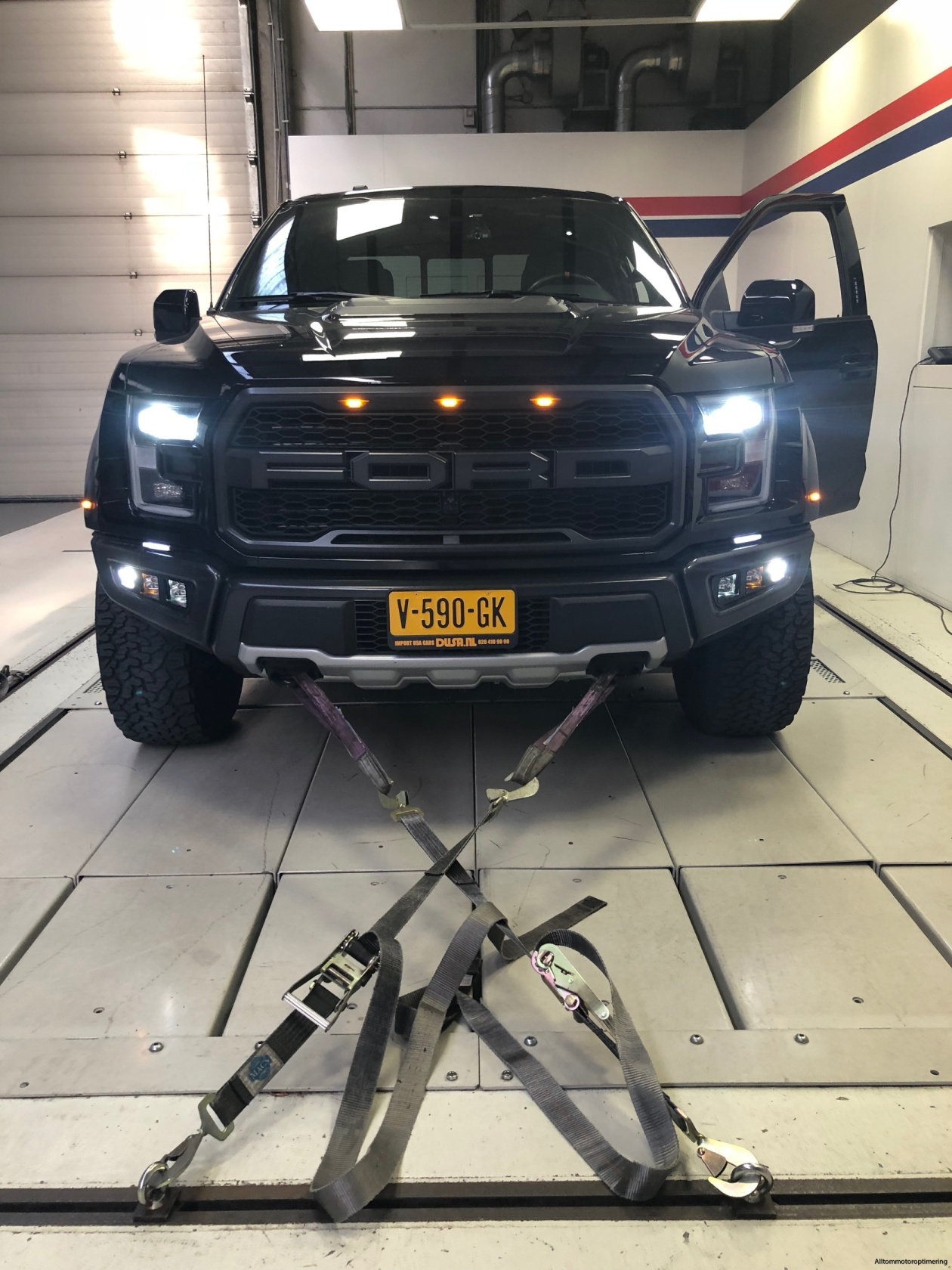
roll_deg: -0.4
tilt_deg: -14.6
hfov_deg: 49.7
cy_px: 635
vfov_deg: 63.4
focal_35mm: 28
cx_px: 476
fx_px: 1027
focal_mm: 3.99
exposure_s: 1/25
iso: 40
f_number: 1.8
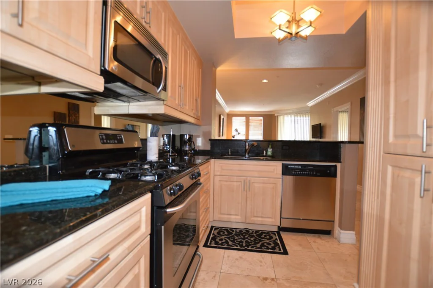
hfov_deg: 100.5
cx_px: 216
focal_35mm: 15
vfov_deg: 77.2
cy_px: 144
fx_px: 180
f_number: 3.5
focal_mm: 10
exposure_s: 1/60
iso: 640
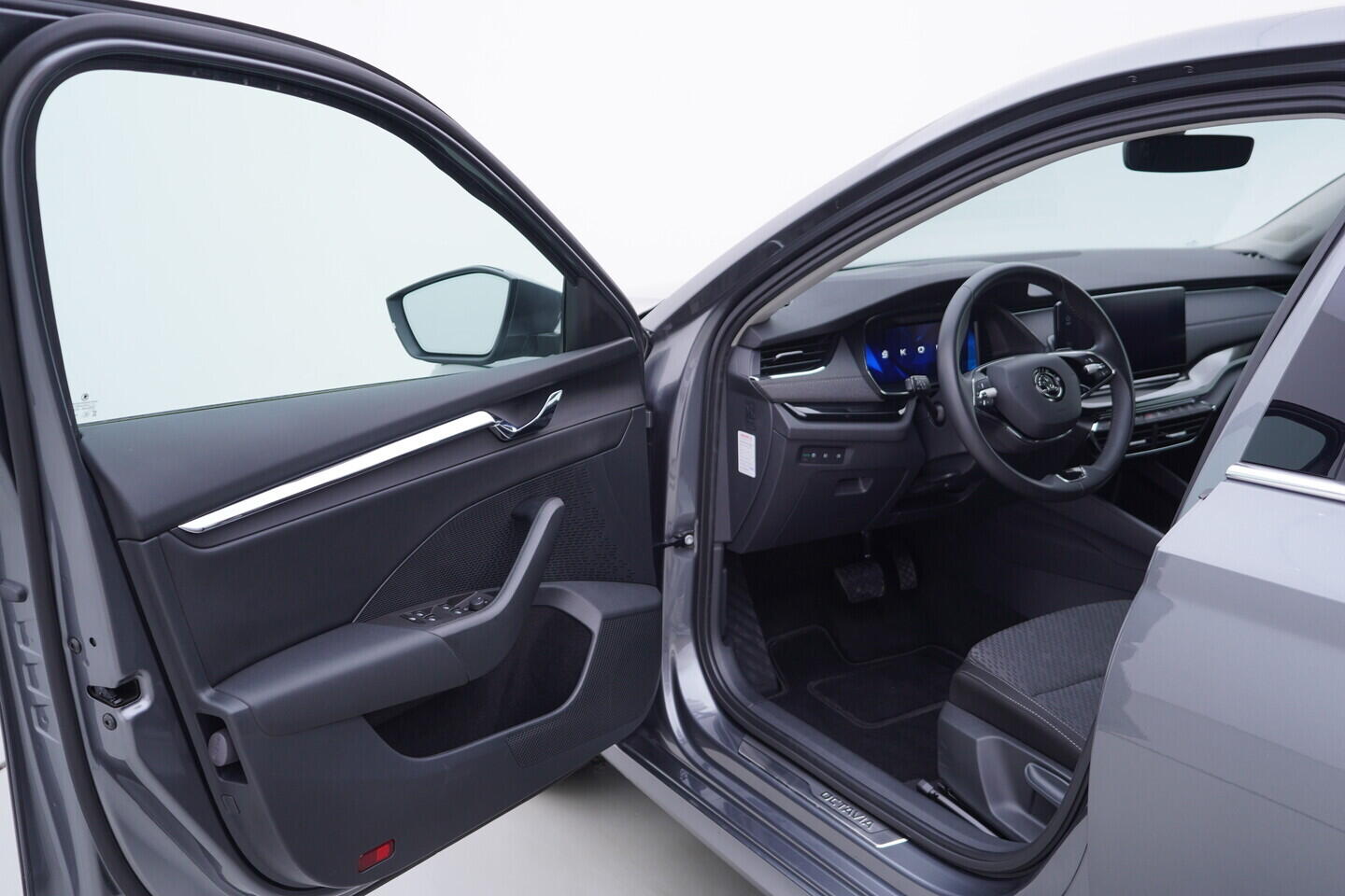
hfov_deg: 53.1
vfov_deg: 36.9
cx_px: 672
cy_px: 448
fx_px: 1345
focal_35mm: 36
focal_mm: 24
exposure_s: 1/50
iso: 125
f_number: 3.2
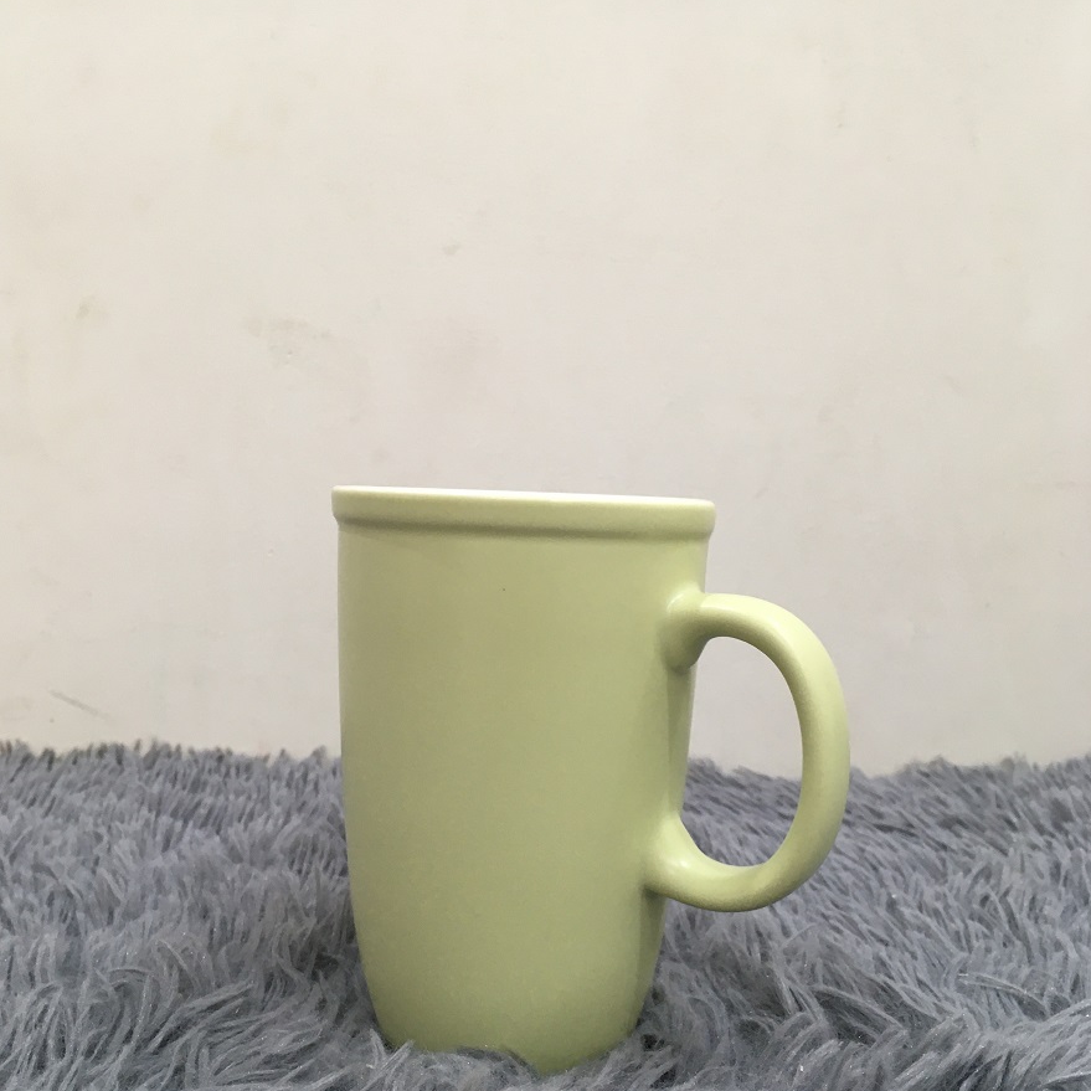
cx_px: 549
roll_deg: -0.7
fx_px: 1248
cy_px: 642
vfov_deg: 47.0
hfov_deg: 47.2
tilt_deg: -8.2
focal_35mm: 35
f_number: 2.2
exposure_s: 1/33
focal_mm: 4.15
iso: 80
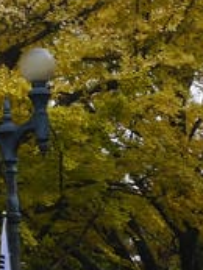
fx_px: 2062
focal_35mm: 264
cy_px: -52
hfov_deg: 5.4
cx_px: -358
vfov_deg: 7.4
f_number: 5.6
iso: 160
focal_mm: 19
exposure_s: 1/200
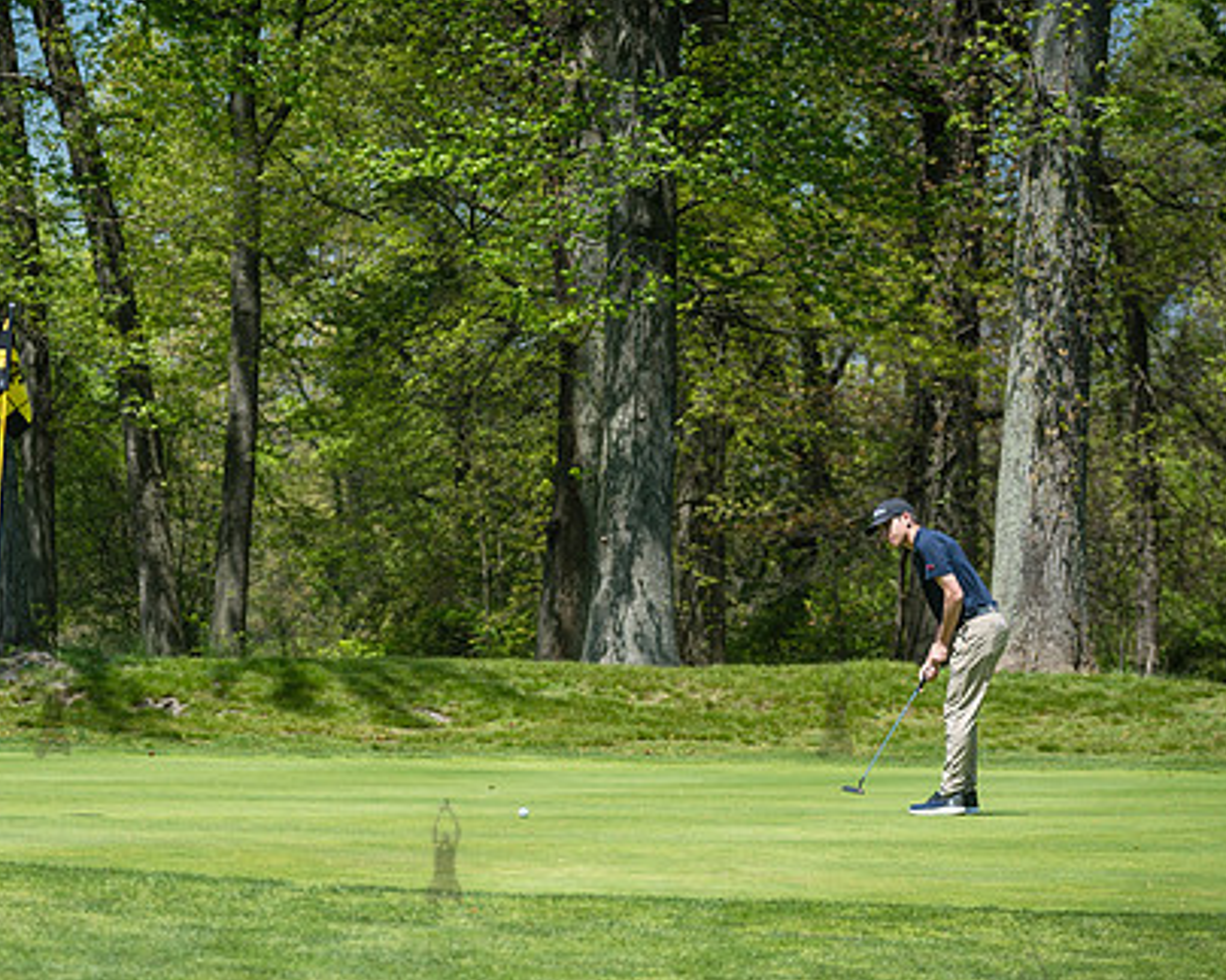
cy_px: 605
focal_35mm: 158
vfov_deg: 9.8
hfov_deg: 12.2
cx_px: 507
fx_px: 5732
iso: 100
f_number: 3.5
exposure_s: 1/1000
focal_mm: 100
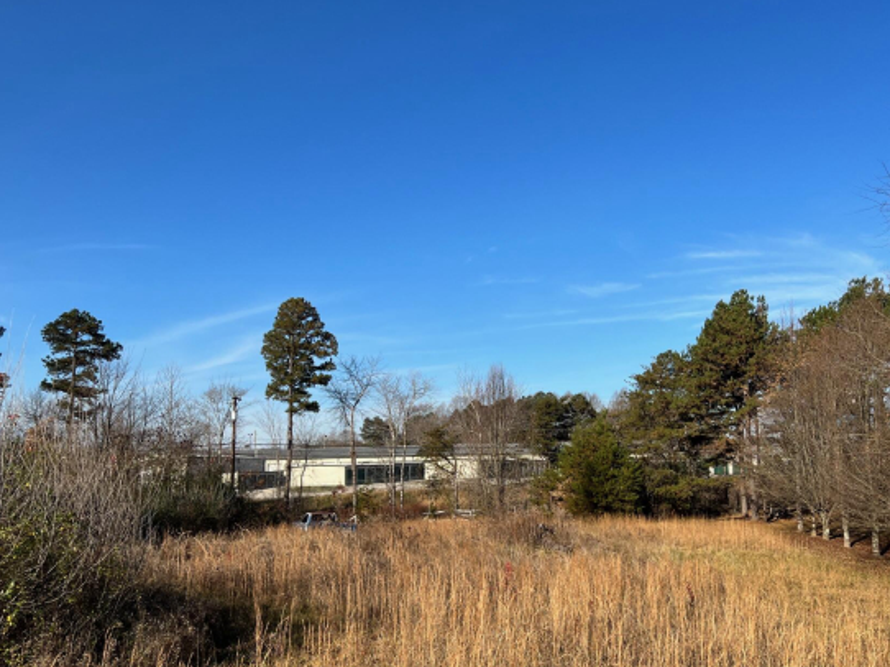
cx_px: 500
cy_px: 381
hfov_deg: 56.7
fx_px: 822
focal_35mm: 32
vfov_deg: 44.0
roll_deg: +1.2
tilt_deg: +5.1
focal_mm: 5.7
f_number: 1.5
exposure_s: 1/4115
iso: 50
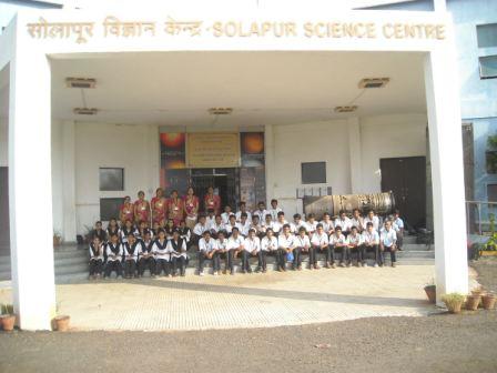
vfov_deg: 40.7
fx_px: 503
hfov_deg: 52.6
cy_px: 186
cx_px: 248
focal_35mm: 35
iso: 64
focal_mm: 5.7
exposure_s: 1/337
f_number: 2.8
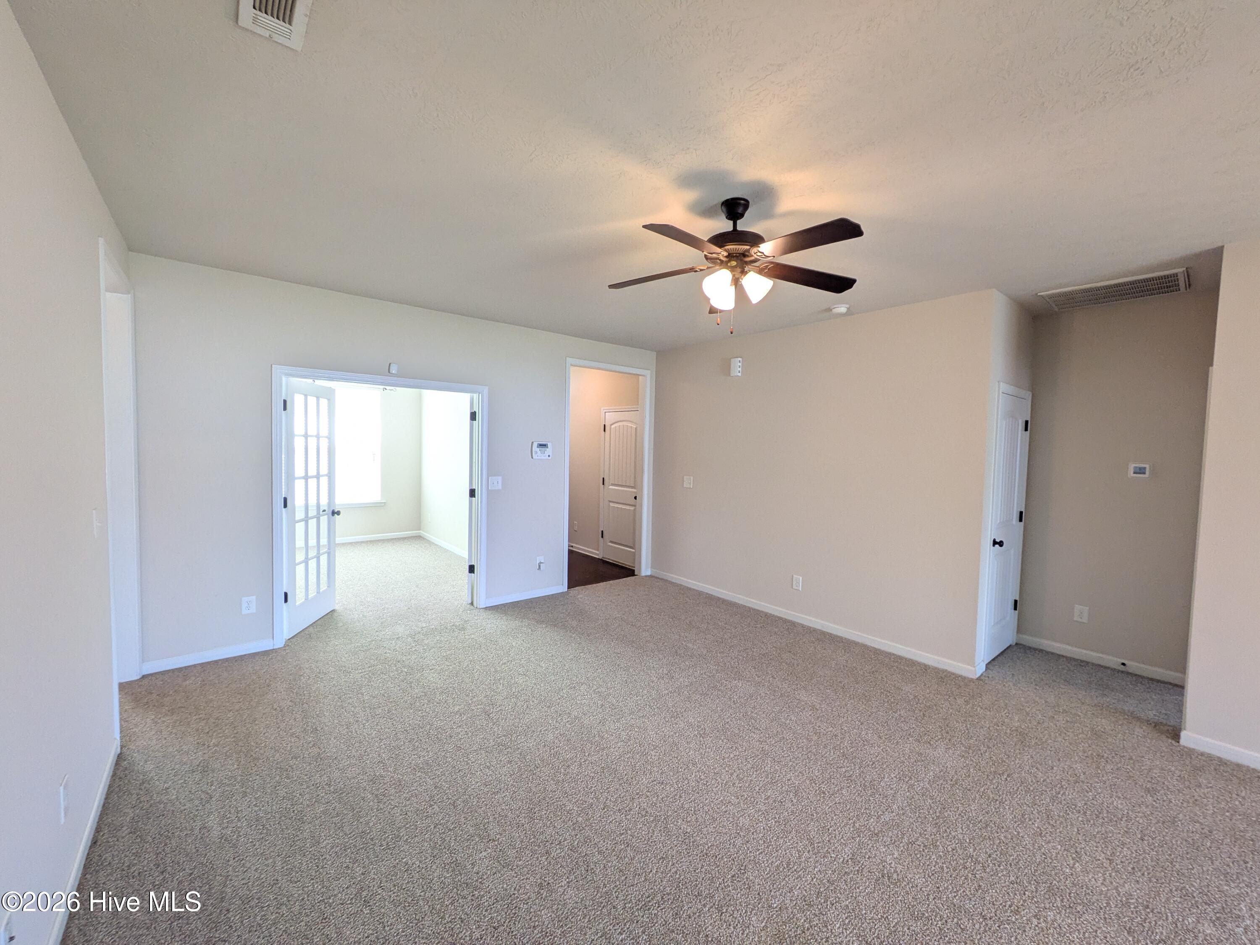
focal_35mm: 14
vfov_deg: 85.7
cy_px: 472
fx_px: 510
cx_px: 630
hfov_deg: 102.1
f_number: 2.2
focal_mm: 1.85
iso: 168
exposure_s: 1/40
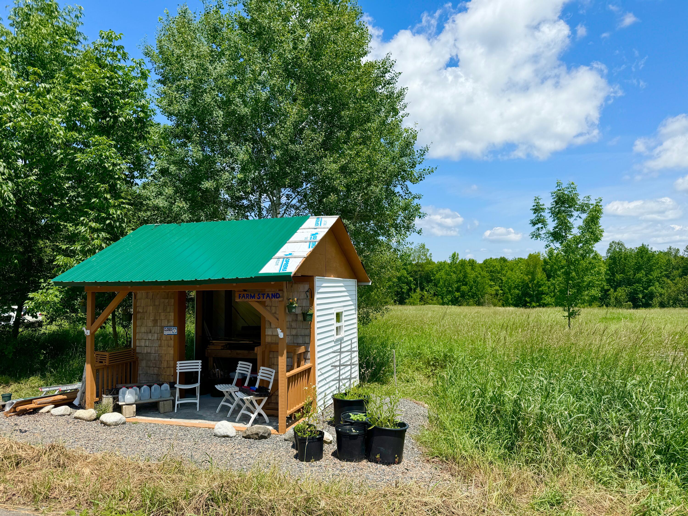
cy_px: 258
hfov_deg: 71.6
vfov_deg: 56.8
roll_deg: +0.7
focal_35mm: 24
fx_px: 477
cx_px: 344
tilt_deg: +1.9
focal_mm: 6.76
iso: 80
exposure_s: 1/4608
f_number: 1.78
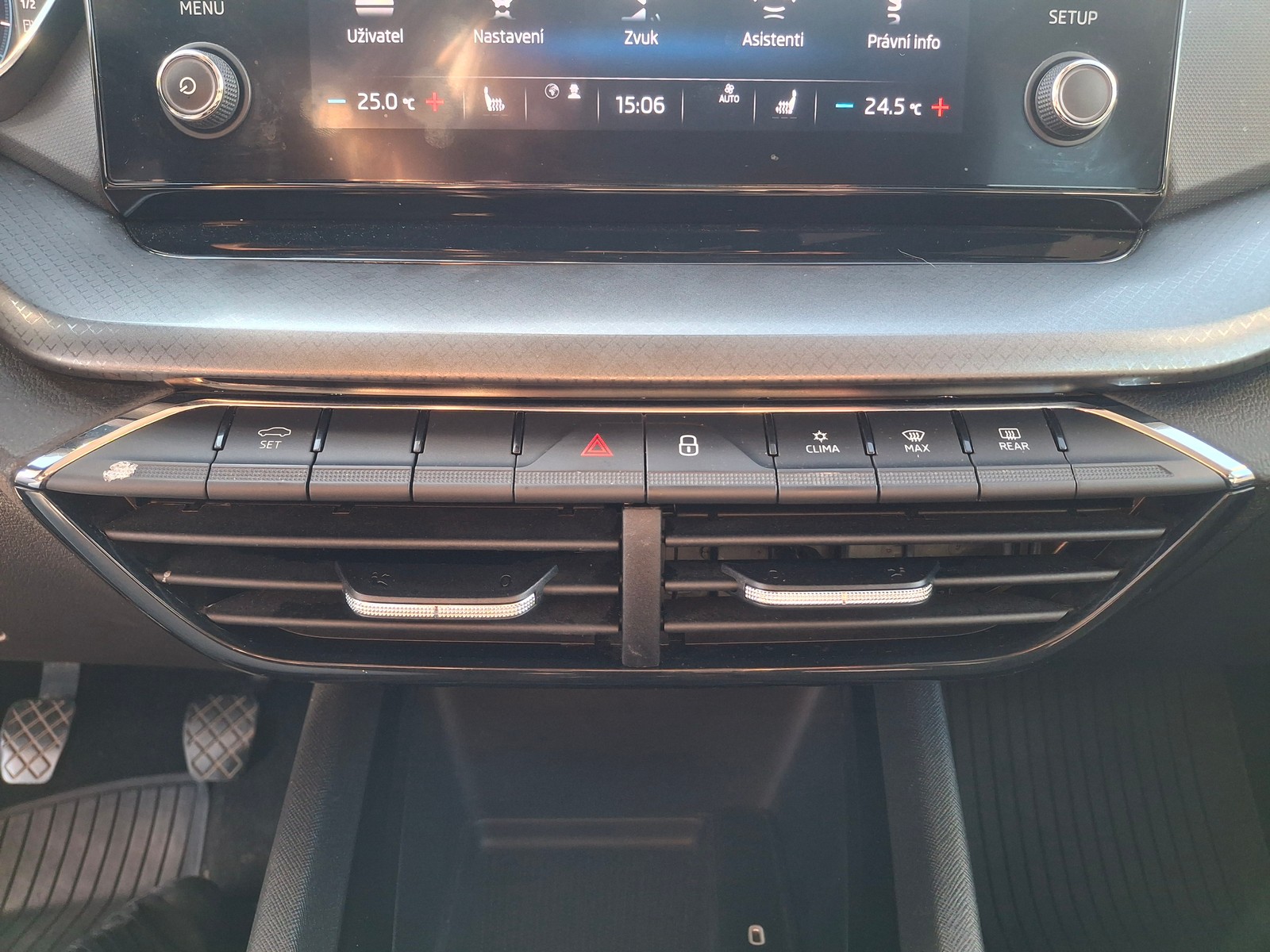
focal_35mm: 25
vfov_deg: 54.9
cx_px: 635
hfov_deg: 69.4
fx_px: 917
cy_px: 476
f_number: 1.8
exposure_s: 1/100
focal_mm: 4.69
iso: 160
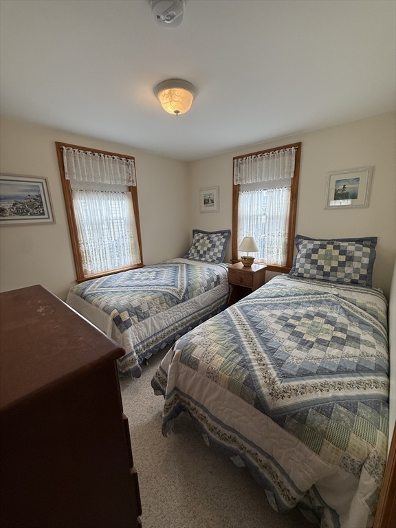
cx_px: 198
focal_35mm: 14
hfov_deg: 85.7
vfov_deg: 102.1
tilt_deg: -11.9
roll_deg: +1.6
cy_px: 264
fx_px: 214
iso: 100
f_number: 2.2
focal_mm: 2.22
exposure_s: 1/120
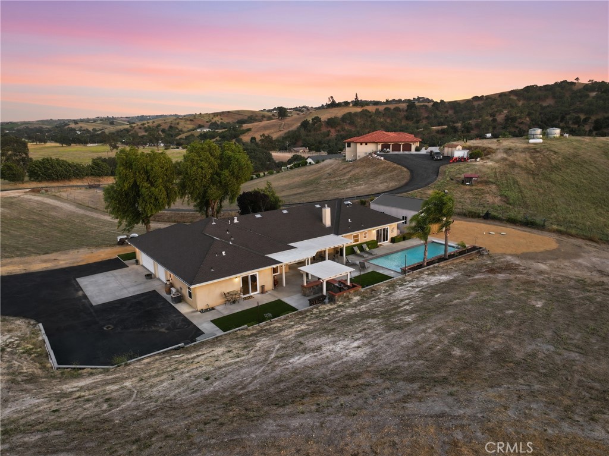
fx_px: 422
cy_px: 228
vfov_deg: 56.8
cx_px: 304
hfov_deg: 71.6
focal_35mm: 24
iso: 130
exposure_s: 1/50
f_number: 2.8
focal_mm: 12.3
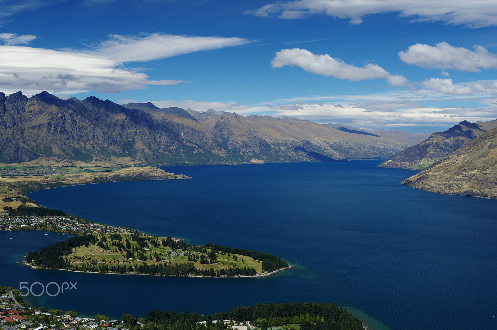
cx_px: 248
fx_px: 600
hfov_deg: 45.0
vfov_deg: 30.8
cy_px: 165
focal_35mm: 44
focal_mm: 29
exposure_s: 1/125
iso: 100
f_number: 9
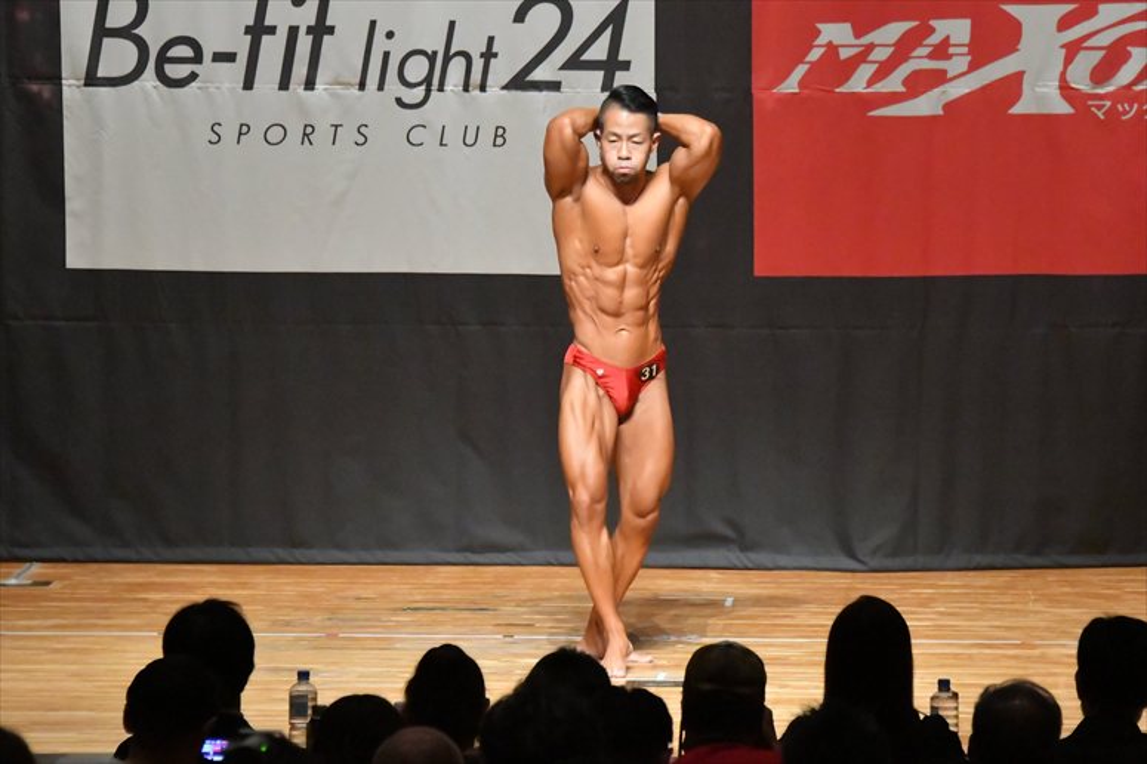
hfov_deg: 8.1
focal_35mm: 255
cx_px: 574
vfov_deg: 5.4
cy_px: 382
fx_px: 8121
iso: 16000
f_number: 5.6
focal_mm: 170
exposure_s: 1/400
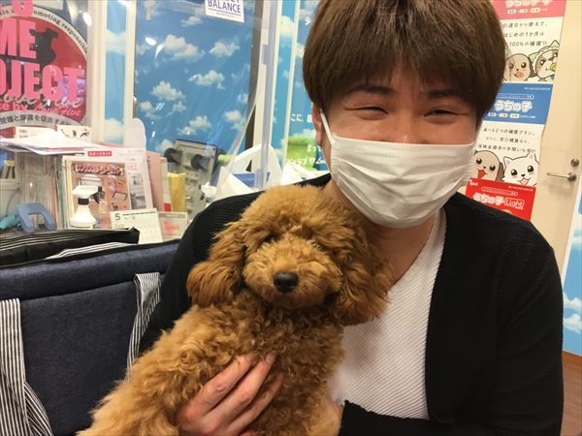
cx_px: 291
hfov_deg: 58.4
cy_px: 218
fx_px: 521
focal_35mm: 31
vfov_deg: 45.4
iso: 64
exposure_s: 1/30
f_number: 2.4
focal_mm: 3.3
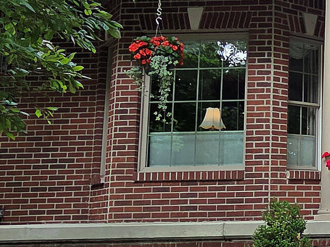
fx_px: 581
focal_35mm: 61
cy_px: 122
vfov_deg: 24.0
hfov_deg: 25.3
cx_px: 473
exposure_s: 1/248
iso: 50
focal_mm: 2.2
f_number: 2.2
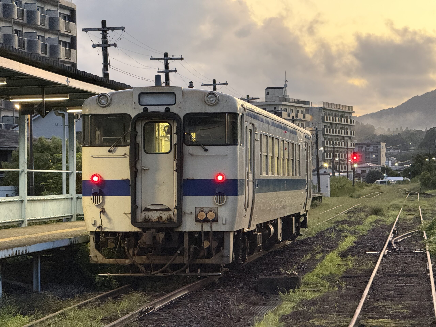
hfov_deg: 16.4
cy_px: 164
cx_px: 218
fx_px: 1511
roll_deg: +0.1
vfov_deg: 12.3
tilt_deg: +1.1
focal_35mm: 120
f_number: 2.8
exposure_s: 1/40
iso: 800
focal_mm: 15.66
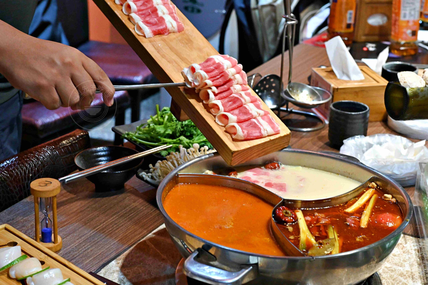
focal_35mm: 75
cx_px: 214
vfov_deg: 18.2
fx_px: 892
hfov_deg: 27.0
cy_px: 142
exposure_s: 1/100
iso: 2800
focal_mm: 50
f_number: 5.6
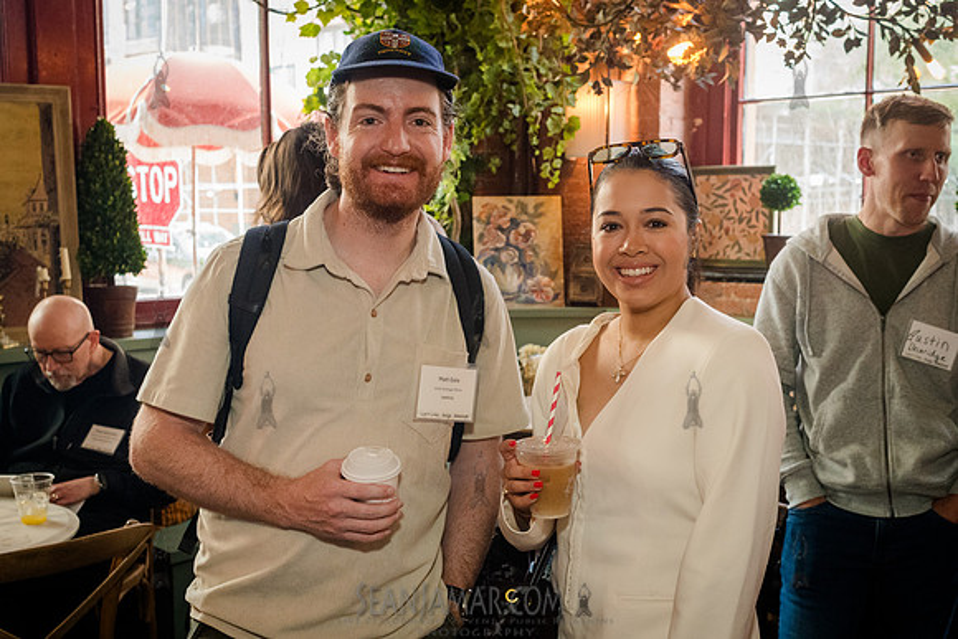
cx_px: 477
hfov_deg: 46.4
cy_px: 350
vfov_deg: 31.9
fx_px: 1119
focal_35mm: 42
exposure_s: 1/200
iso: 4000
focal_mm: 35
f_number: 5.6
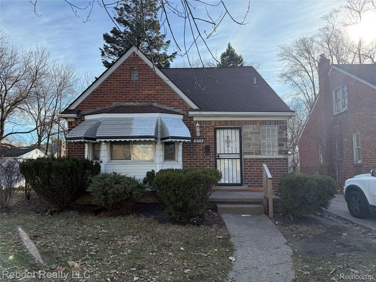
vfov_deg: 56.8
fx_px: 261
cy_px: 141
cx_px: 188
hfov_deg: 71.6
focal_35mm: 24
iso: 100
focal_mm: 6.76
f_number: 1.78
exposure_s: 1/2611
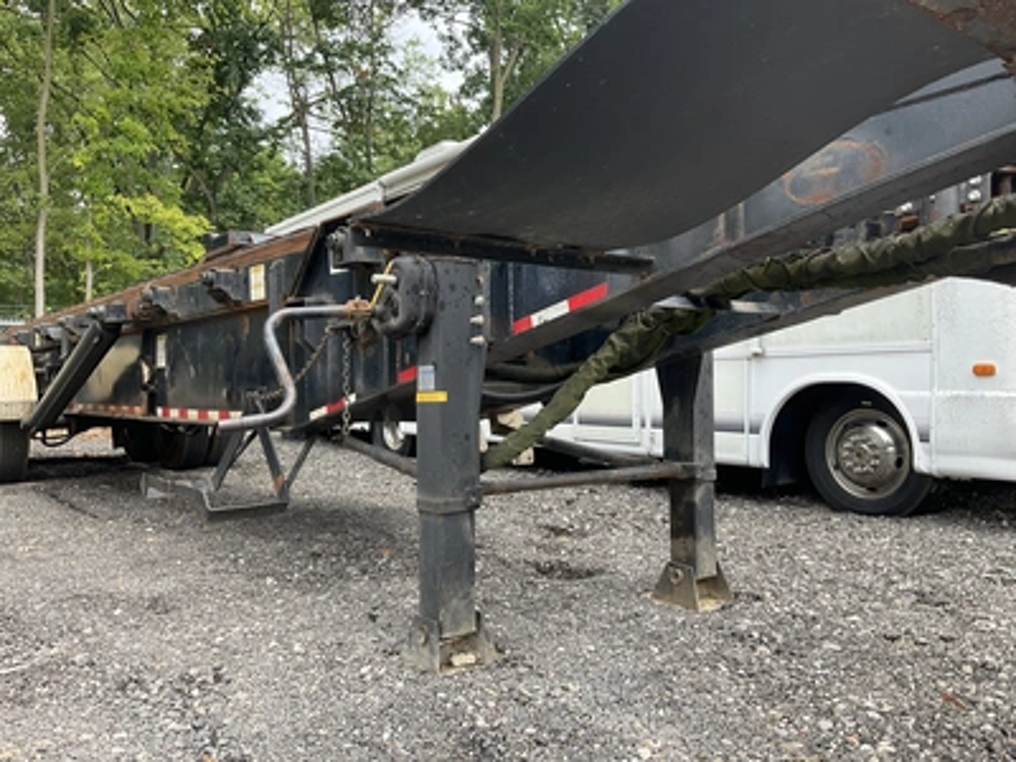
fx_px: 851
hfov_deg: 61.7
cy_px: 381
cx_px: 508
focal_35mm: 29
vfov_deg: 48.2
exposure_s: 1/446
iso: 25
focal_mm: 3
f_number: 1.8
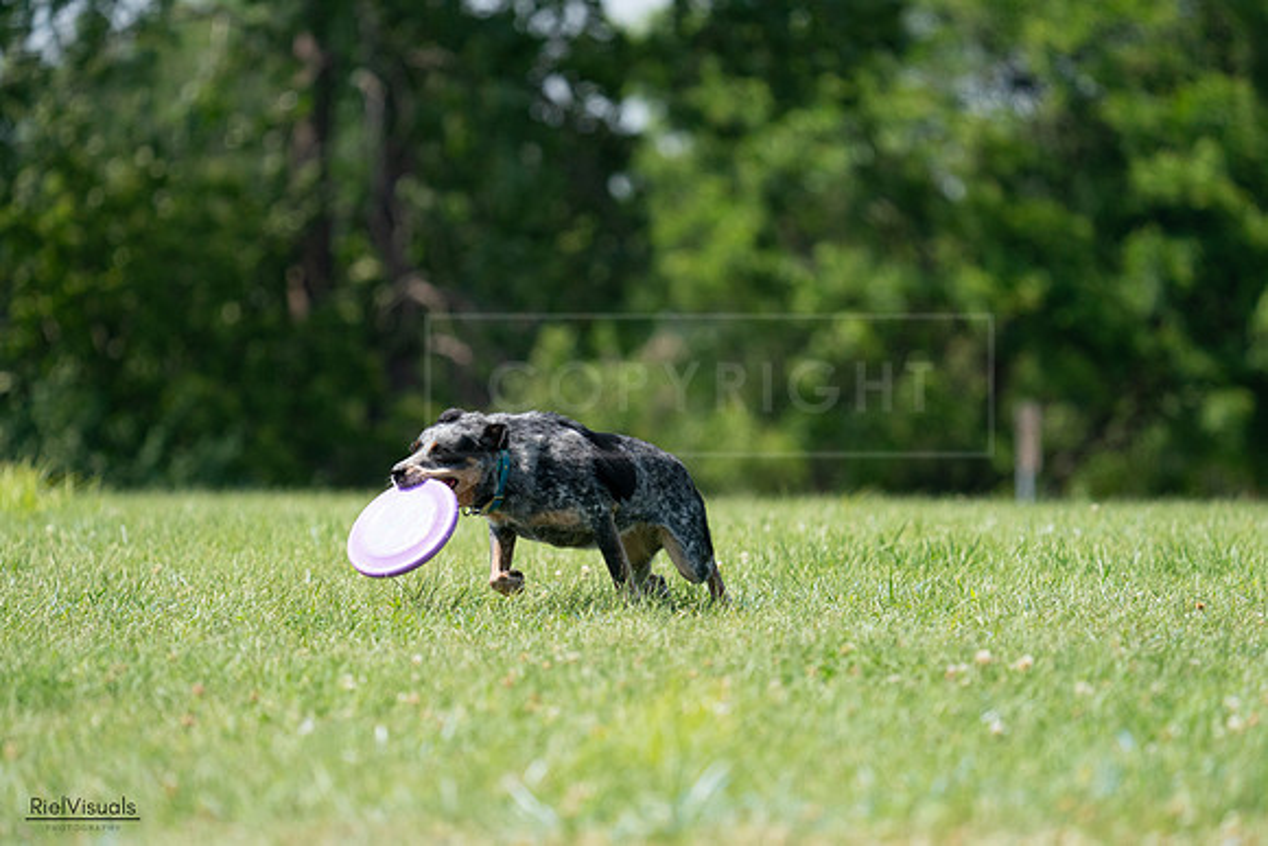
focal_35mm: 385
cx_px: 634
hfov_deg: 5.4
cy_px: 423
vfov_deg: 3.6
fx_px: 13563
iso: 1600
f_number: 6.3
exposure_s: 1/4000
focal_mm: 385
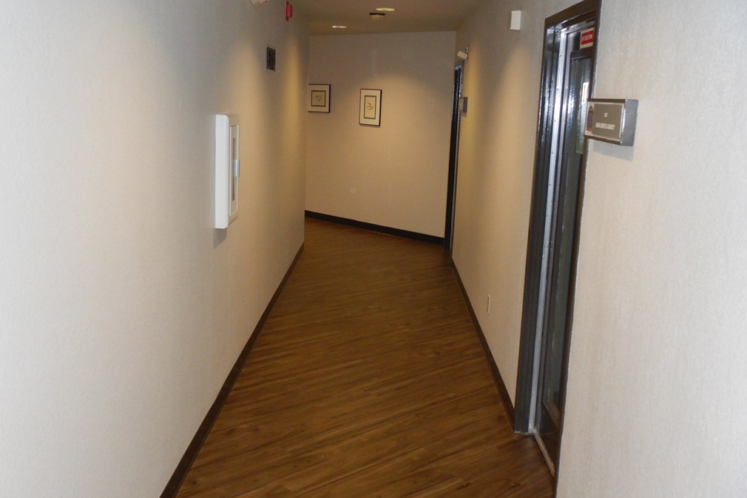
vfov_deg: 34.2
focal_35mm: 39
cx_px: 369
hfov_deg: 49.5
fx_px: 809
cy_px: 241
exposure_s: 1/30
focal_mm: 6.6
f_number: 4.2
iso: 400
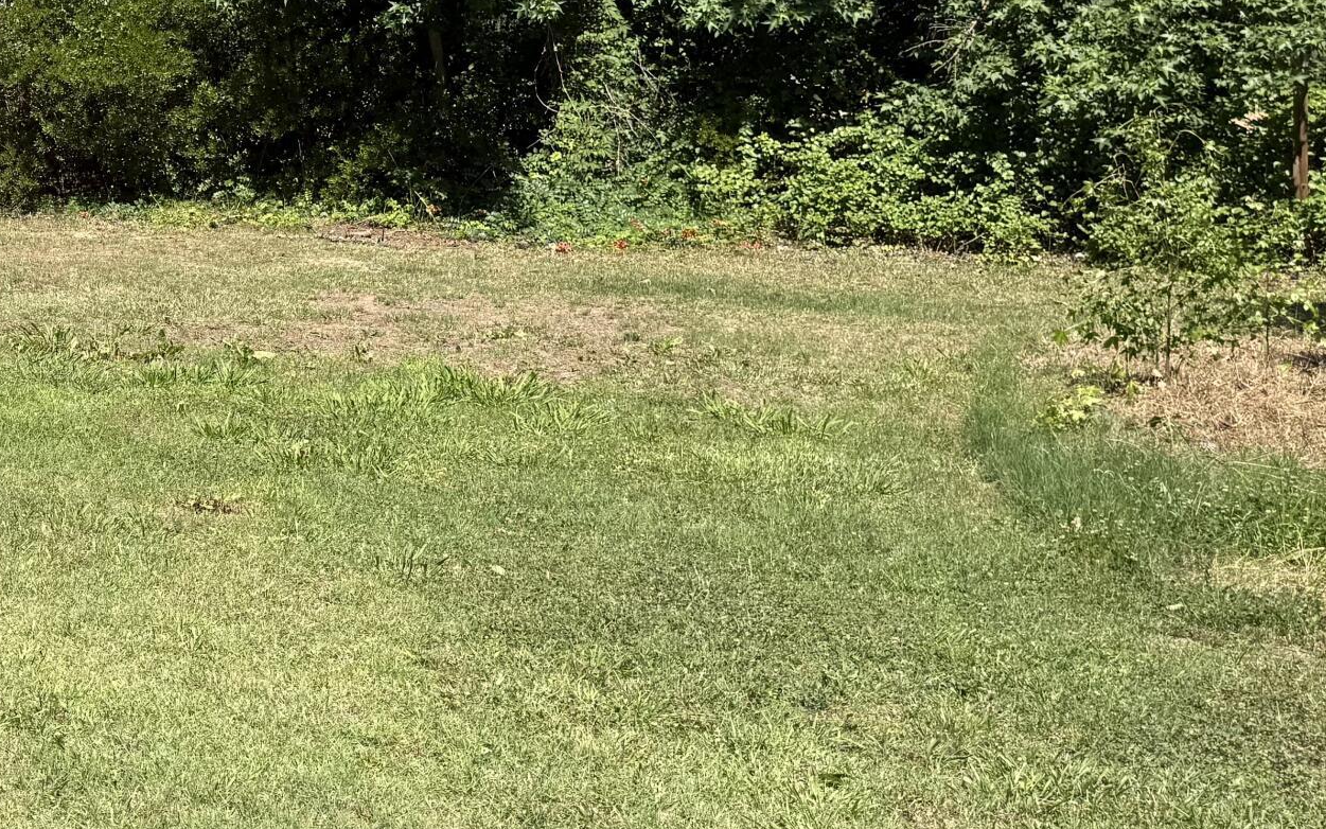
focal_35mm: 61
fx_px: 2205
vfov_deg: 20.9
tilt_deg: -1.2
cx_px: -69
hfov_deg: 30.5
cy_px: 84
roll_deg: +2.9
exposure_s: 1/2525
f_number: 1.78
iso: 80
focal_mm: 6.76
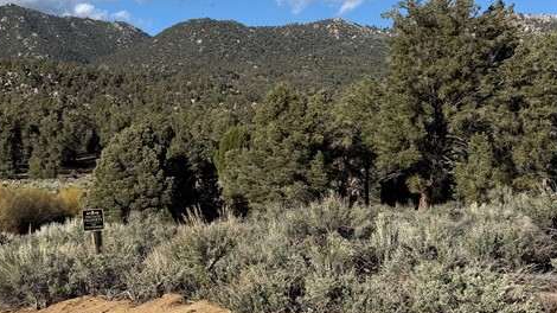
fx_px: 842
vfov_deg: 21.1
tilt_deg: +0.3
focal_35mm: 57
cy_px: 170
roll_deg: -1.6
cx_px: 134
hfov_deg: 35.7
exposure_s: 1/4673
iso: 80
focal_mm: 6.76
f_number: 1.78
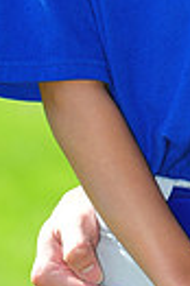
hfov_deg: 1.5
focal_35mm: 888
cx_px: 288
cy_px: -175
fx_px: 7048
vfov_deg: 2.3
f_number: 5.6
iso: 200
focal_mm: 200
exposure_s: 1/500
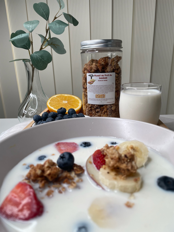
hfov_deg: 53.1
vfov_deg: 67.3
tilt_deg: -17.9
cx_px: 87
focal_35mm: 26
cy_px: 116
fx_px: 174
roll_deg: +2.1
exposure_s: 1/121
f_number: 1.6
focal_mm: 4.2
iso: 40
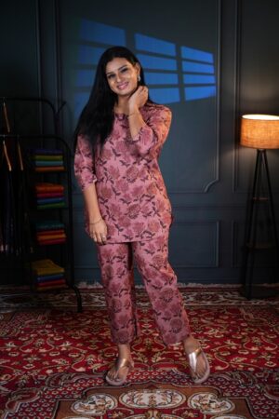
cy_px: 210
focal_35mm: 45
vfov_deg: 43.6
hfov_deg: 29.9
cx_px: 140
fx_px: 523
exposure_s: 1/100
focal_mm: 45
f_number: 4
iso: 640
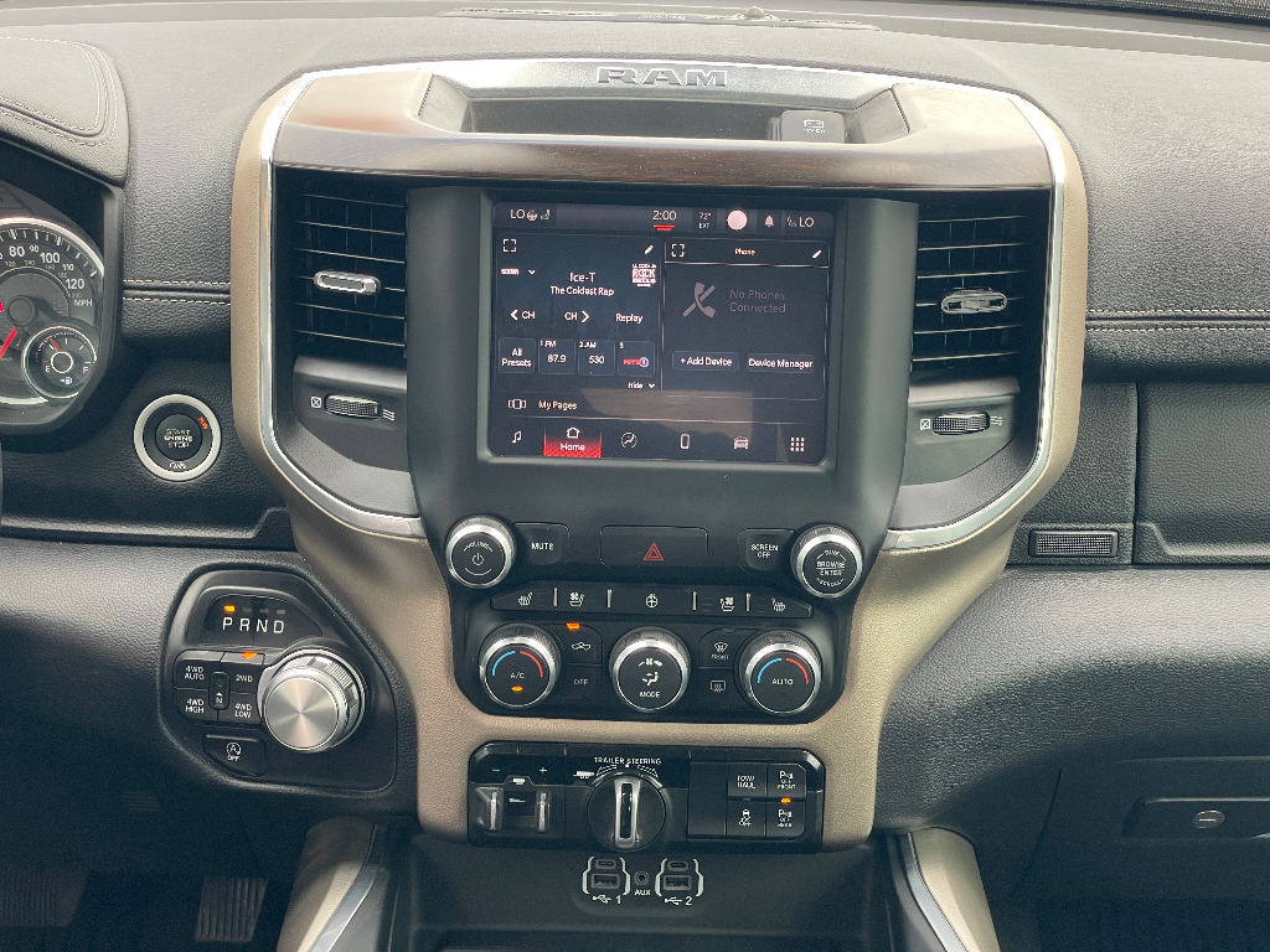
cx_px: 635
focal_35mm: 52
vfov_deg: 28.0
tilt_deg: -24.2
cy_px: 476
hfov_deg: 36.8
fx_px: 1908
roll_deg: -2.1
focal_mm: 6
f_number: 2
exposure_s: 1/99
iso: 64
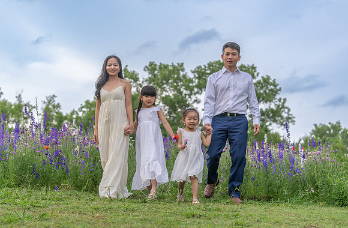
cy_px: 123
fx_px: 737
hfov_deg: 26.6
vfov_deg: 17.6
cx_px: 163
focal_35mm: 77
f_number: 3.2
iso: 400
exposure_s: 1/1250
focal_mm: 70
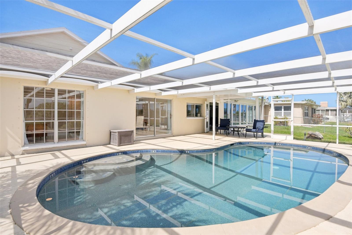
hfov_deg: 93.3
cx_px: 176
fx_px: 166
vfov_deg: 70.4
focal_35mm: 17
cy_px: 118
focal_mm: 17
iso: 400
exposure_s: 1/1000
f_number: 8
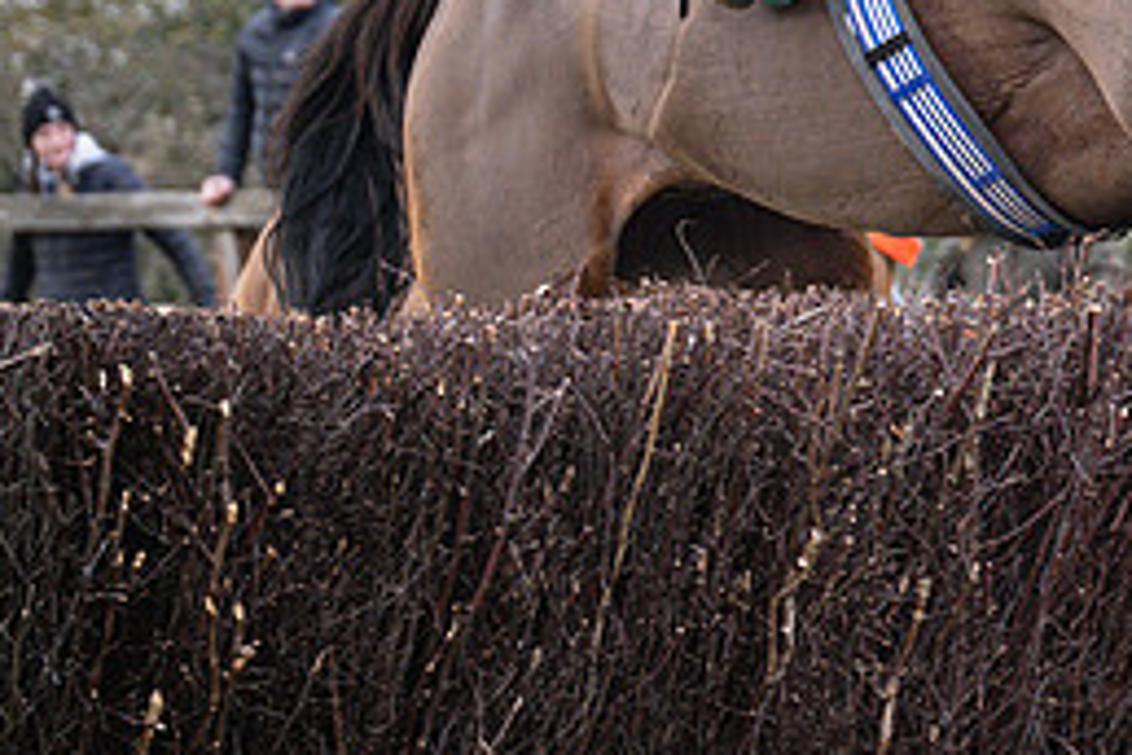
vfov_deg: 4.7
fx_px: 9150
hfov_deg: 7.1
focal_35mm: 291
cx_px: 976
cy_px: -153
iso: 400
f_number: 2.8
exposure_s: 1/1600
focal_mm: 73
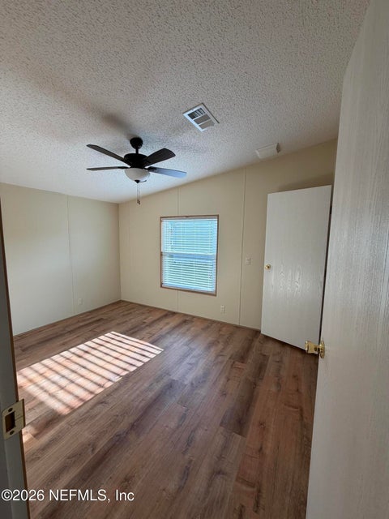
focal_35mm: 14
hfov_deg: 85.7
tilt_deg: -6.6
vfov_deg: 102.1
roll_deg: -0.8
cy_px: 260
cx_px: 194
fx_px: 210
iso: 64
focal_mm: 2.22
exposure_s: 1/121
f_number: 2.2
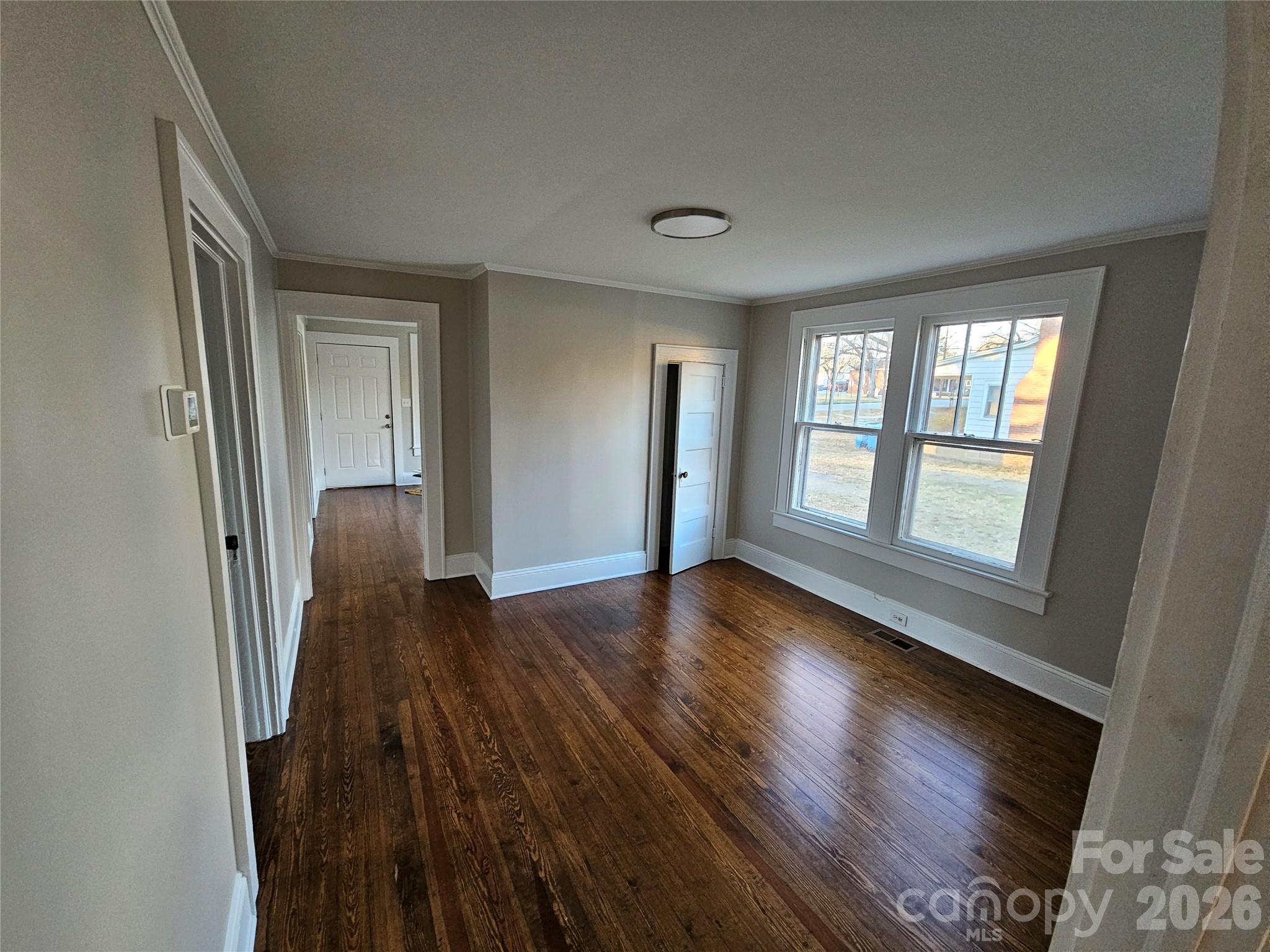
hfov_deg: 106.2
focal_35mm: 13
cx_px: 635
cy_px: 476
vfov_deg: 89.9
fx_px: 477
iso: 320
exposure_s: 1/40
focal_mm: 2.2
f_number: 2.2
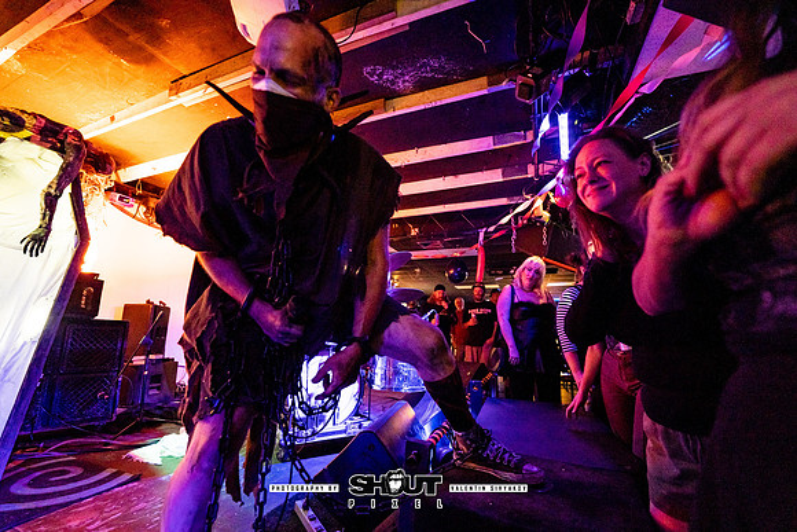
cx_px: 398
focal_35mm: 14
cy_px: 266
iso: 2500
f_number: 2.8
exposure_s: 1/200
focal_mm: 14
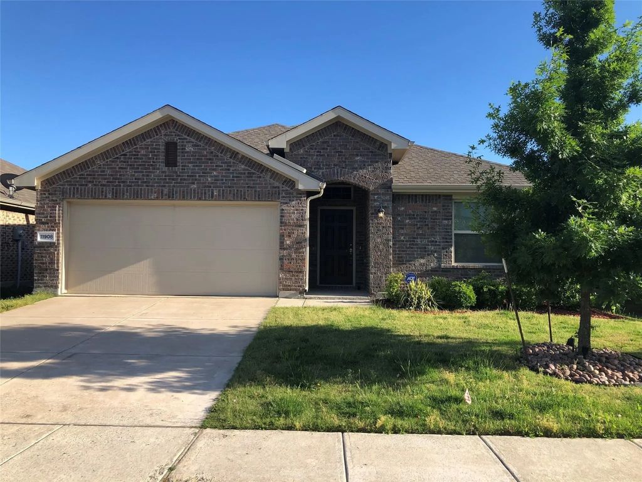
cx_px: 321
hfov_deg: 63.4
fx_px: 519
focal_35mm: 28
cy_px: 241
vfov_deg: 49.7
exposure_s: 1/923
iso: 20
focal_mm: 3.99
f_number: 1.8
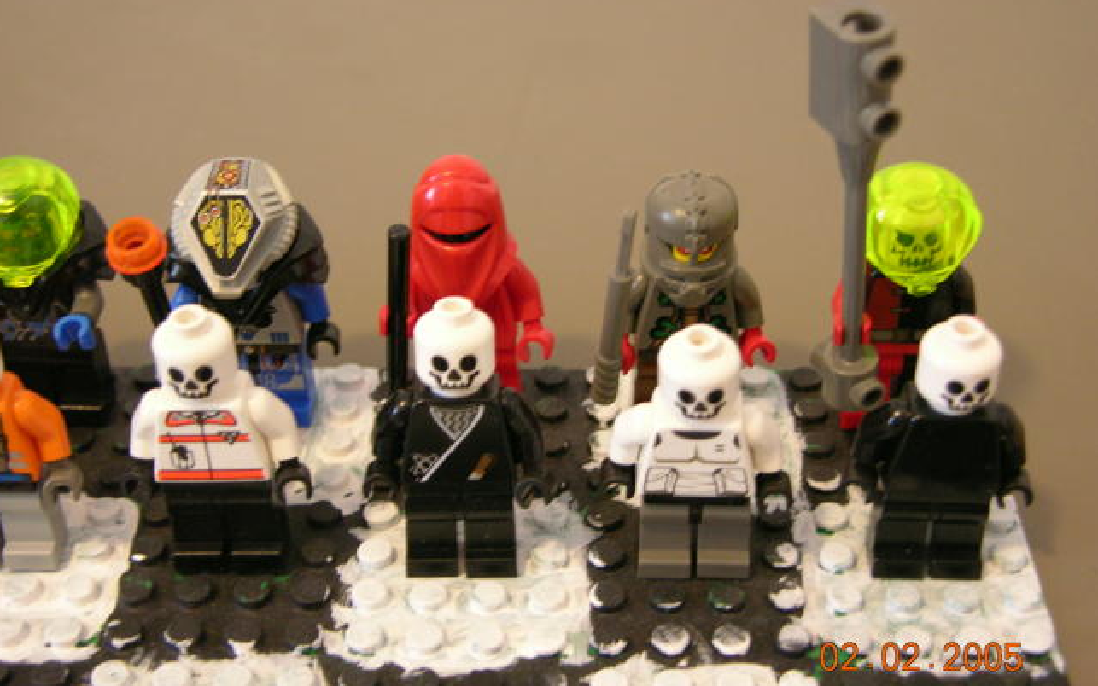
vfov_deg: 22.4
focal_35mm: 58
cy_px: 327
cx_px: 545
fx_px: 1736
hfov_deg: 35.1
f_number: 3.1
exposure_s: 1/4.6
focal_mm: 13.7
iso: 184
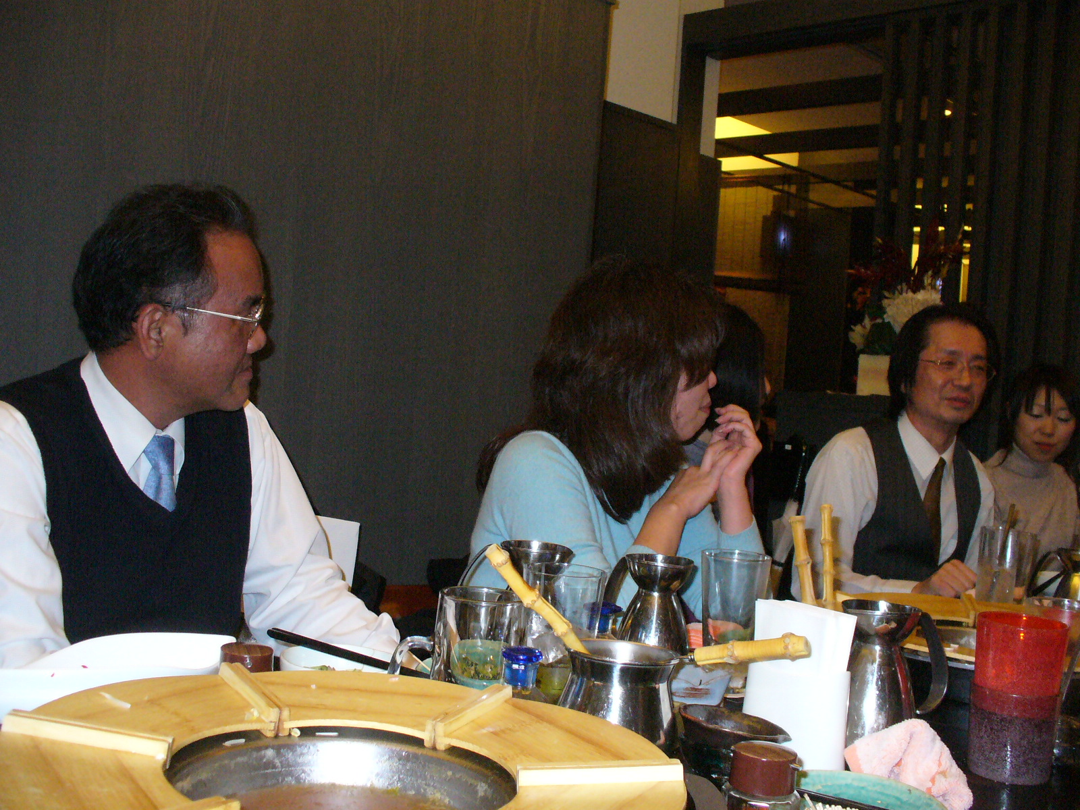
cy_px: 405
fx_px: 1154
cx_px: 540
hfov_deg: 50.1
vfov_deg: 38.7
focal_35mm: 37
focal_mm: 6.1
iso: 400
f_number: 2.8
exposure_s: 1/60
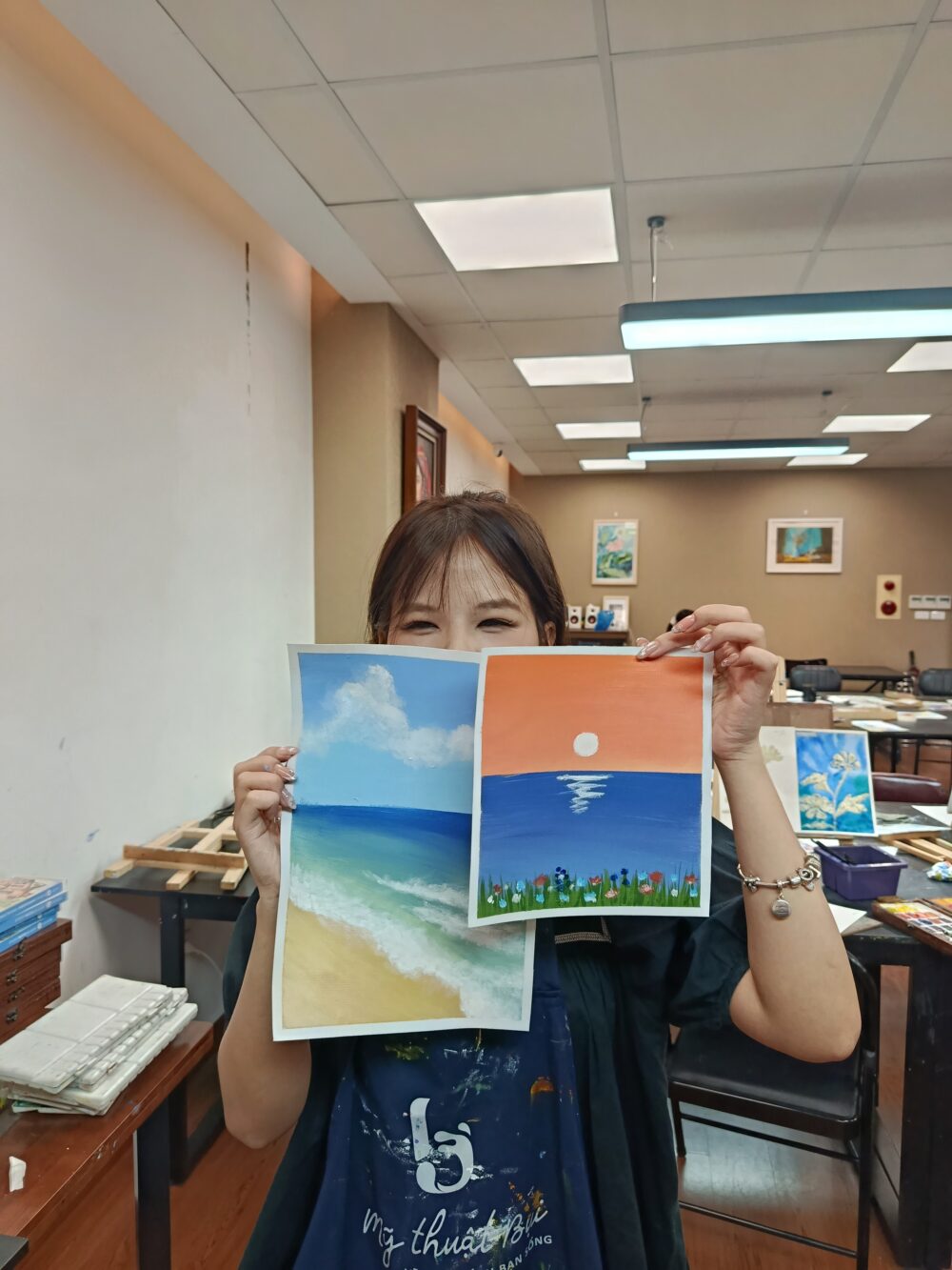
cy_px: 635
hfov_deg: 56.8
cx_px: 476
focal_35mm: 24
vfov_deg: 71.6
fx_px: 880
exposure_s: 1/100
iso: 377
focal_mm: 5.24
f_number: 1.7
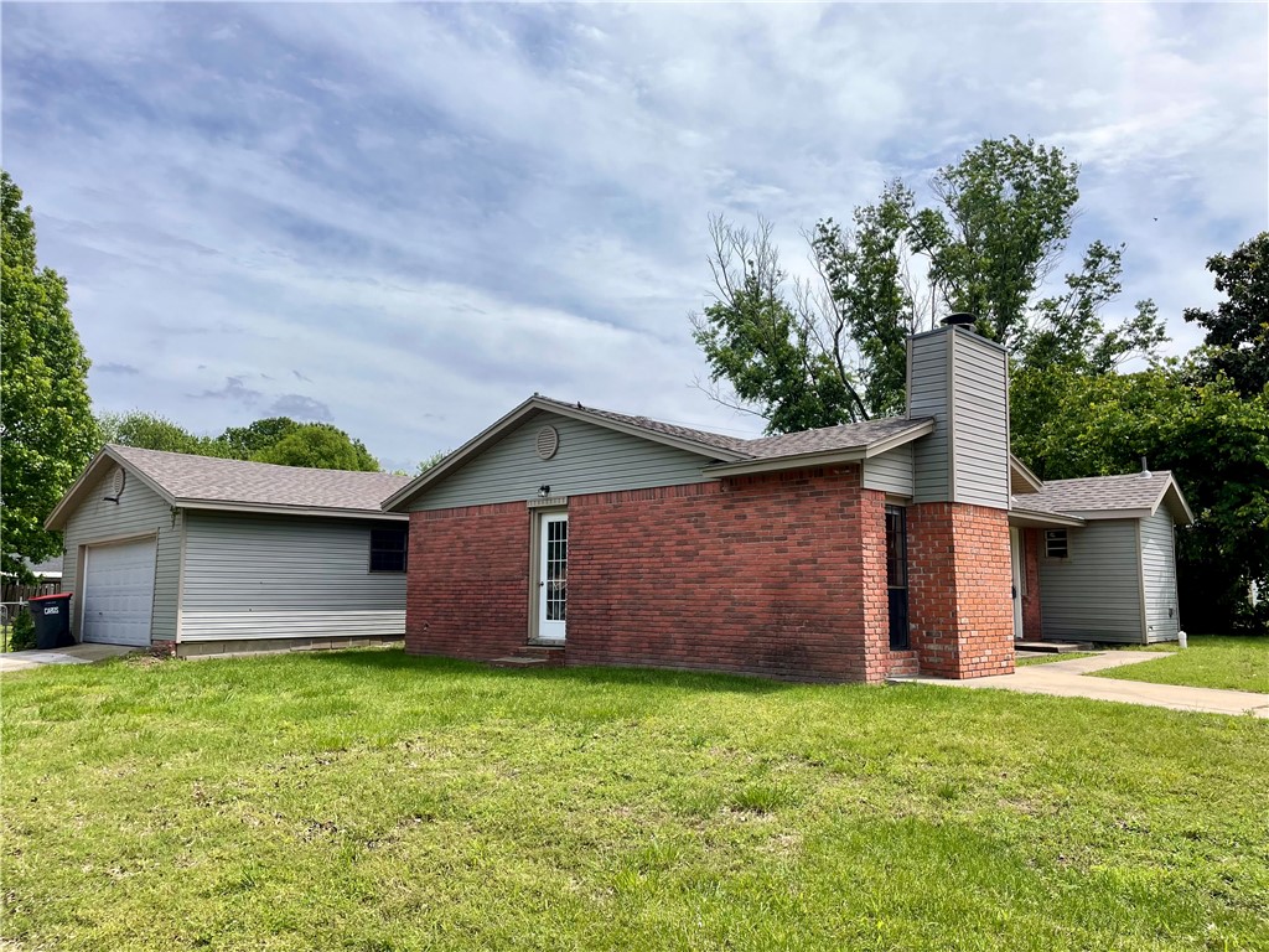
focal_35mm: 26
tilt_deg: +6.8
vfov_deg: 53.1
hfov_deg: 67.3
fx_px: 953
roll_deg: +0.2
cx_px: 634
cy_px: 476
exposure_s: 1/1825
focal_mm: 4.2
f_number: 1.6
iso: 32
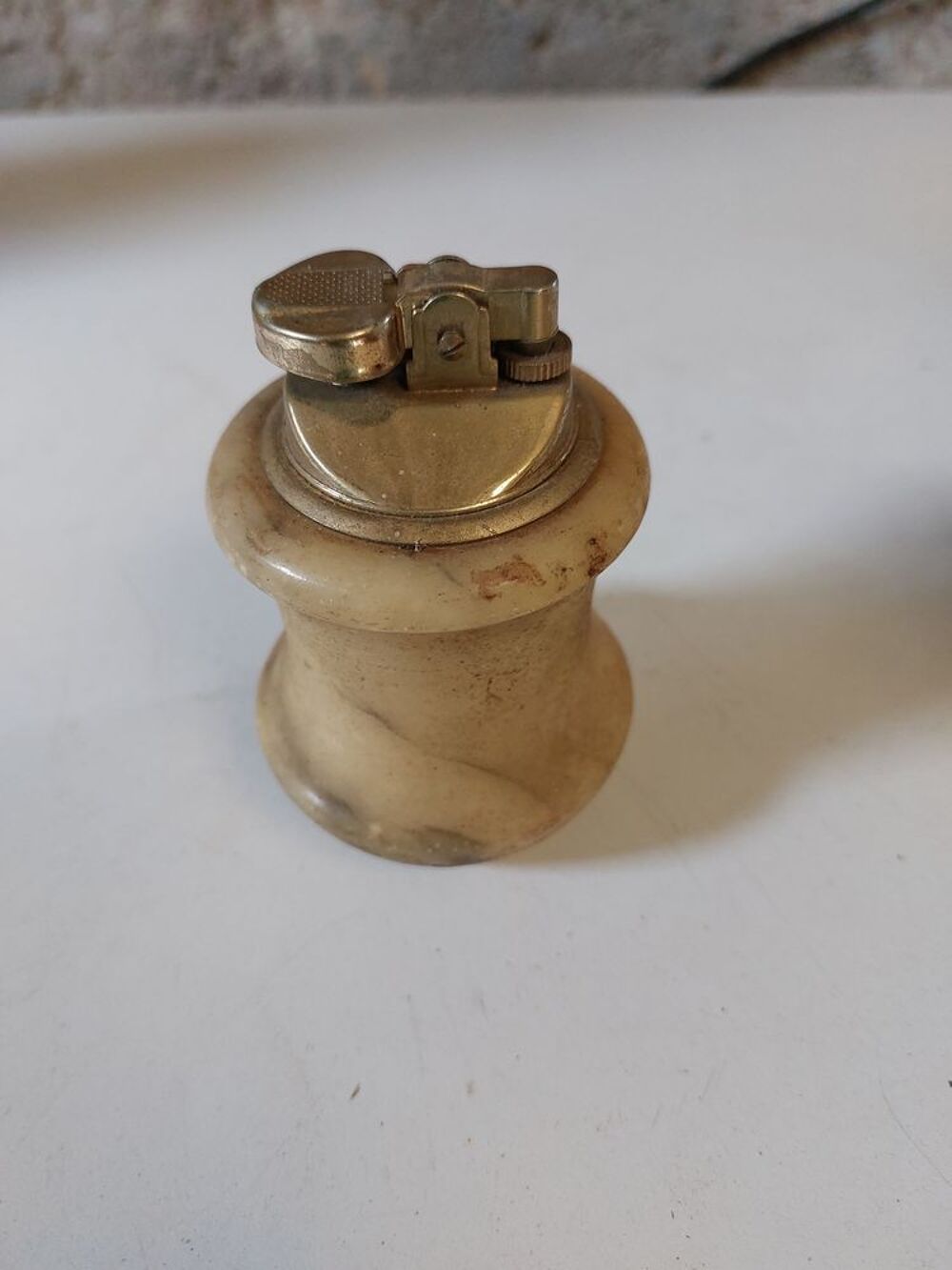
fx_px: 917
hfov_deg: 54.9
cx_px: 476
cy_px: 635
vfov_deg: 69.4
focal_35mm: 25
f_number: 1.8
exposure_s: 1/60
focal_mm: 5.23
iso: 200
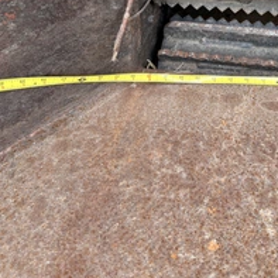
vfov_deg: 38.7
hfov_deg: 38.8
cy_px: 92
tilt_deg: -24.3
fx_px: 391
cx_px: 179
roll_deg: -1.0
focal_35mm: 43
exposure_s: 1/121
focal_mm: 6.76
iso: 64
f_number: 1.78
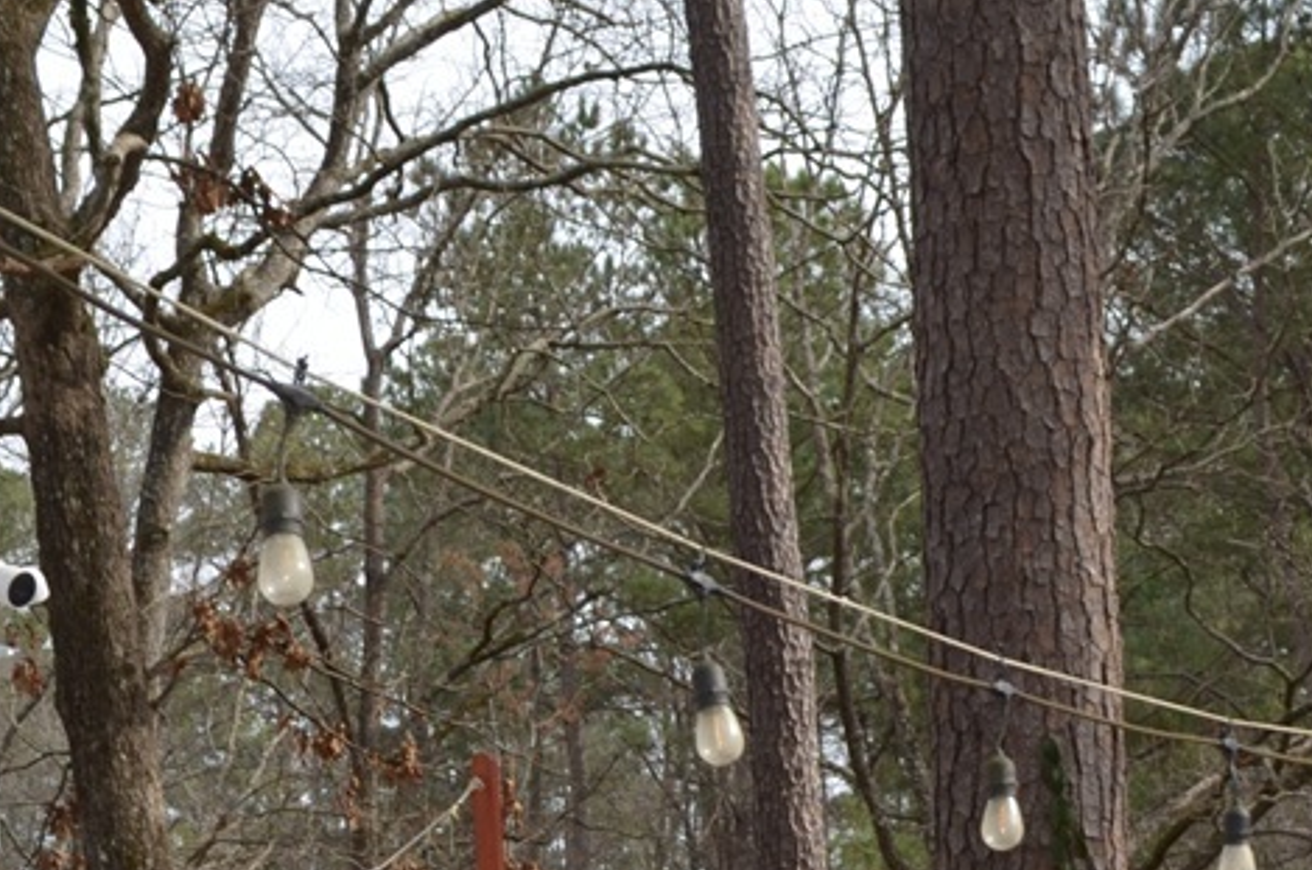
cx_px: 504
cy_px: 1084
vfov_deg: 15.4
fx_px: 3092
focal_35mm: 85
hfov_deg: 23.9
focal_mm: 18
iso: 100
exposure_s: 1/200
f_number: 5.6
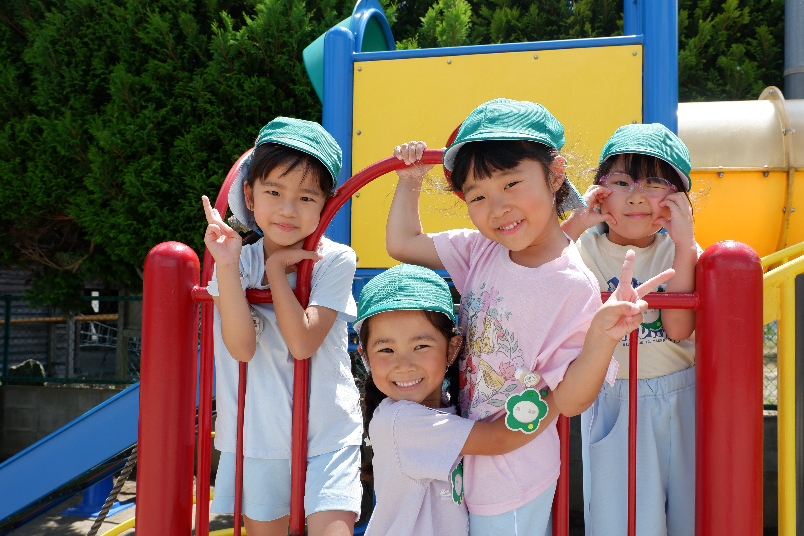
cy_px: 293
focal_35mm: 32
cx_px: 418
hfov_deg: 58.7
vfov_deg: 41.1
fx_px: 715
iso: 200
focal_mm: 19.2
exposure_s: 1/400
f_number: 6.4
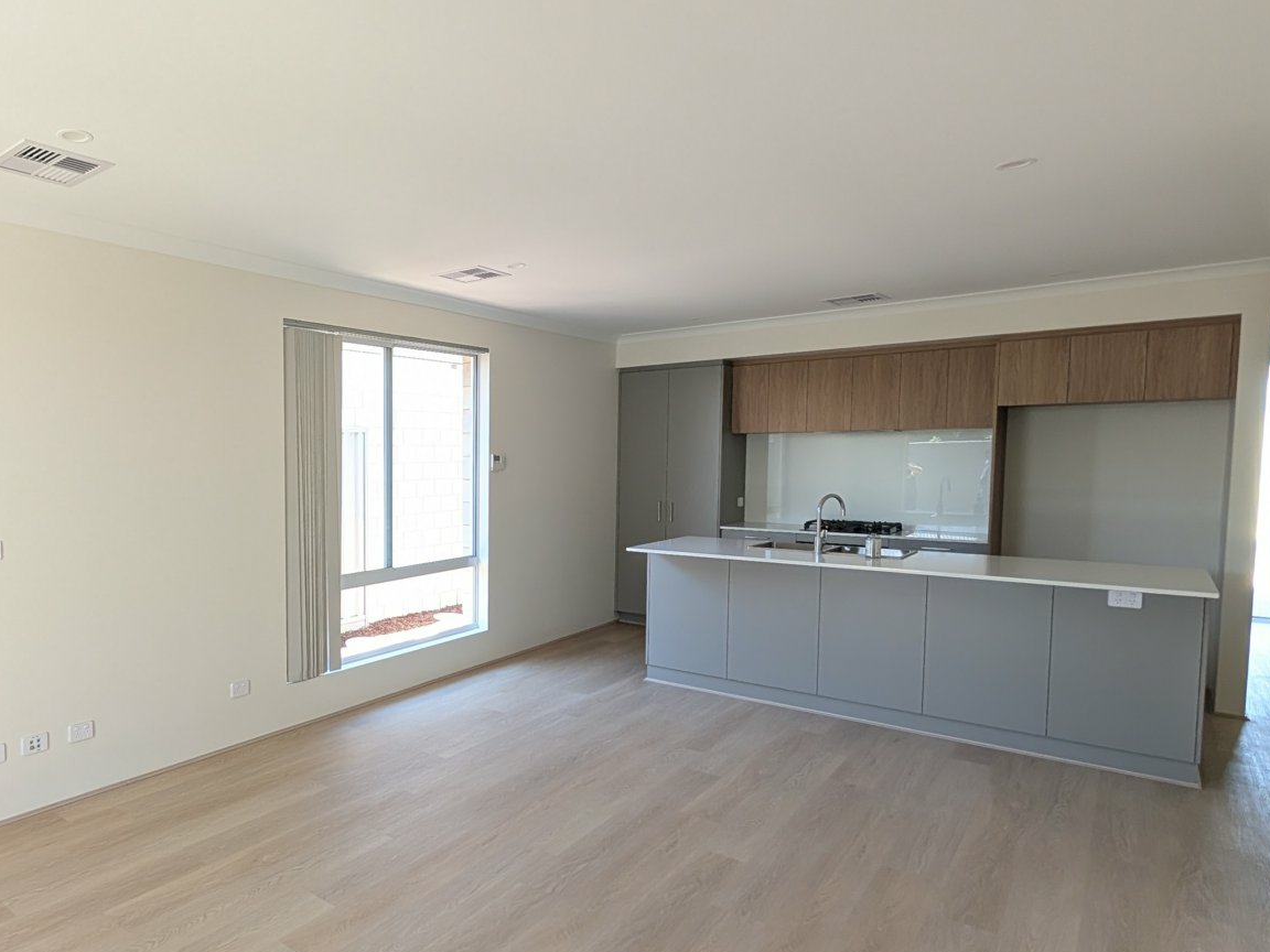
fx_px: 734
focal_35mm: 20
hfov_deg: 75.6
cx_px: 313
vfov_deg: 66.0
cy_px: 493
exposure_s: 1/140
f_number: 1.7
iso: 104
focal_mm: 2.02
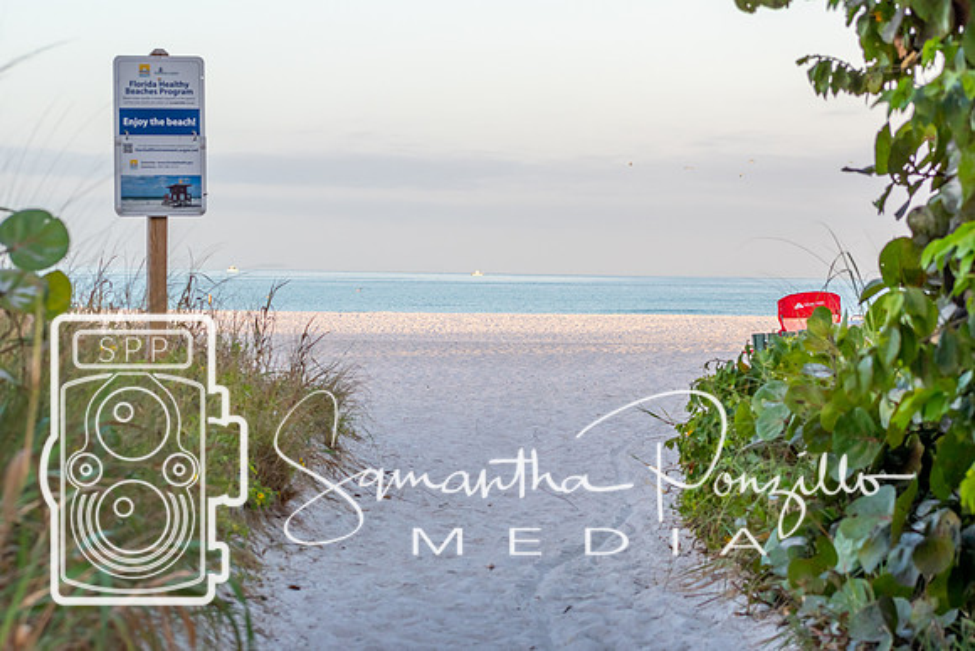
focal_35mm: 112
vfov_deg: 12.2
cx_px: 488
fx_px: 3033
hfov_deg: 18.3
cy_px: 326
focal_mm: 70
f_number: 5.6
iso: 360
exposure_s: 1/500
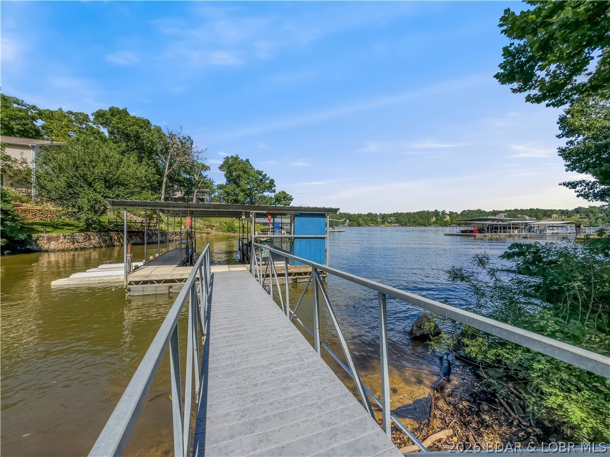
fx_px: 247
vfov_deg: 85.7
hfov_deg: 102.1
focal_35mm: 14
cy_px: 228
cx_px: 305
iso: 40
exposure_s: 1/1250
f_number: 2.2
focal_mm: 2.22
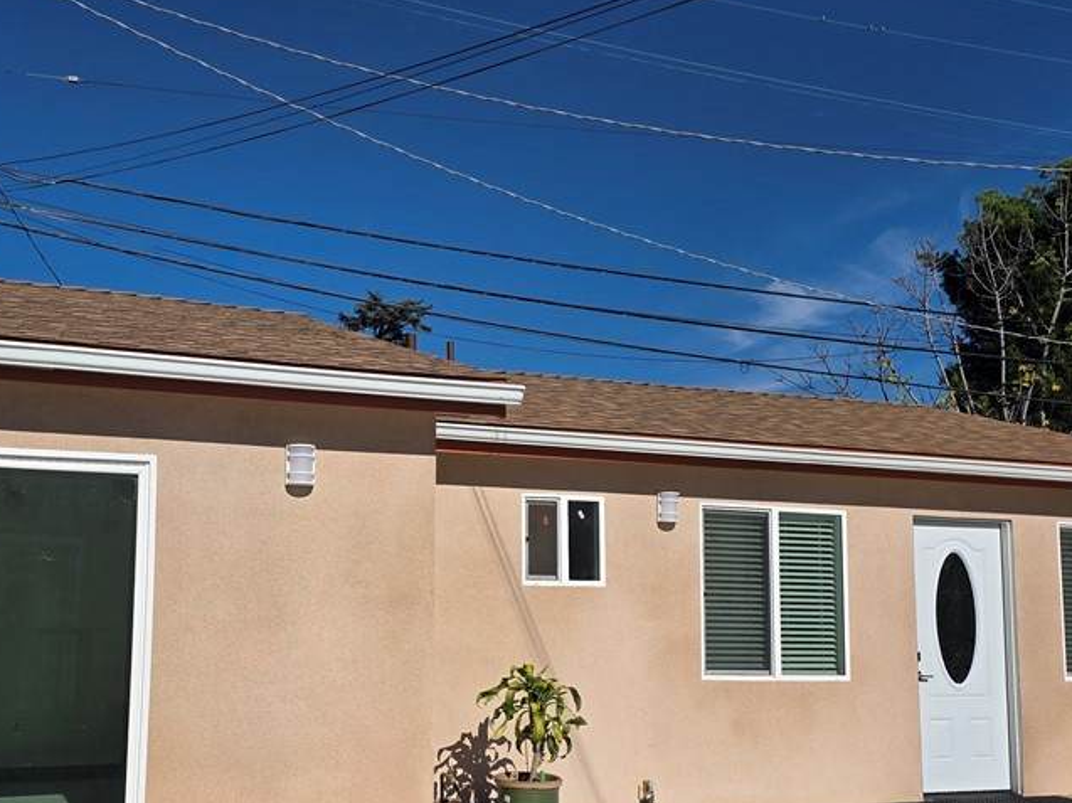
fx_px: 1145
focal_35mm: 37
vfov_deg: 38.3
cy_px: 520
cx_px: 379
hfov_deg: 49.5
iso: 40
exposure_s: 1/7944
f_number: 1.7
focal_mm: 6.25
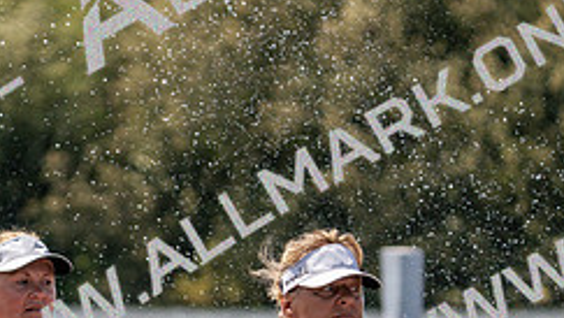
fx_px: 8499
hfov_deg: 3.8
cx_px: 207
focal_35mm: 568
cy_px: 414
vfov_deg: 2.1
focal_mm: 227
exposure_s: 1/2000
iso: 250
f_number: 5.6
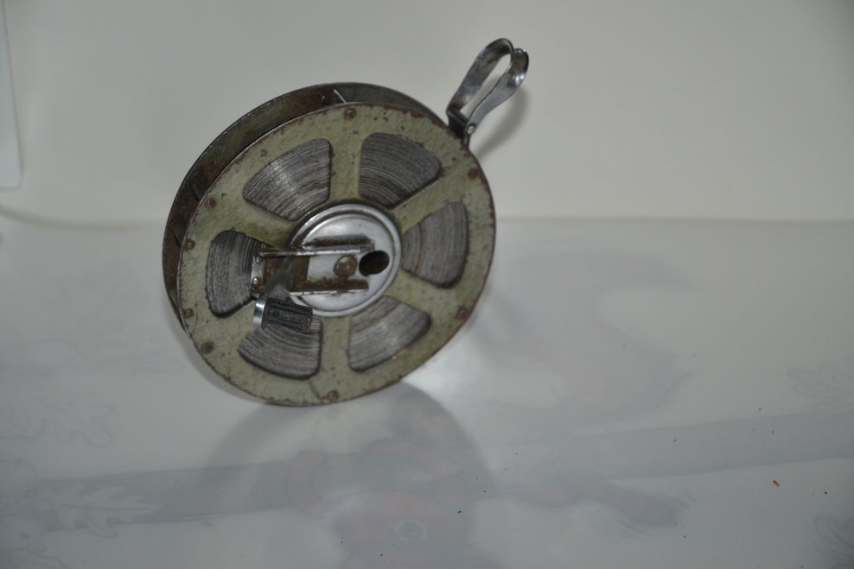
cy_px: 284
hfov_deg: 19.3
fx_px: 2515
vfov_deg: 12.9
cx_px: 425
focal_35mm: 106
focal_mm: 70
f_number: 4.5
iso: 800
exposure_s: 1/60
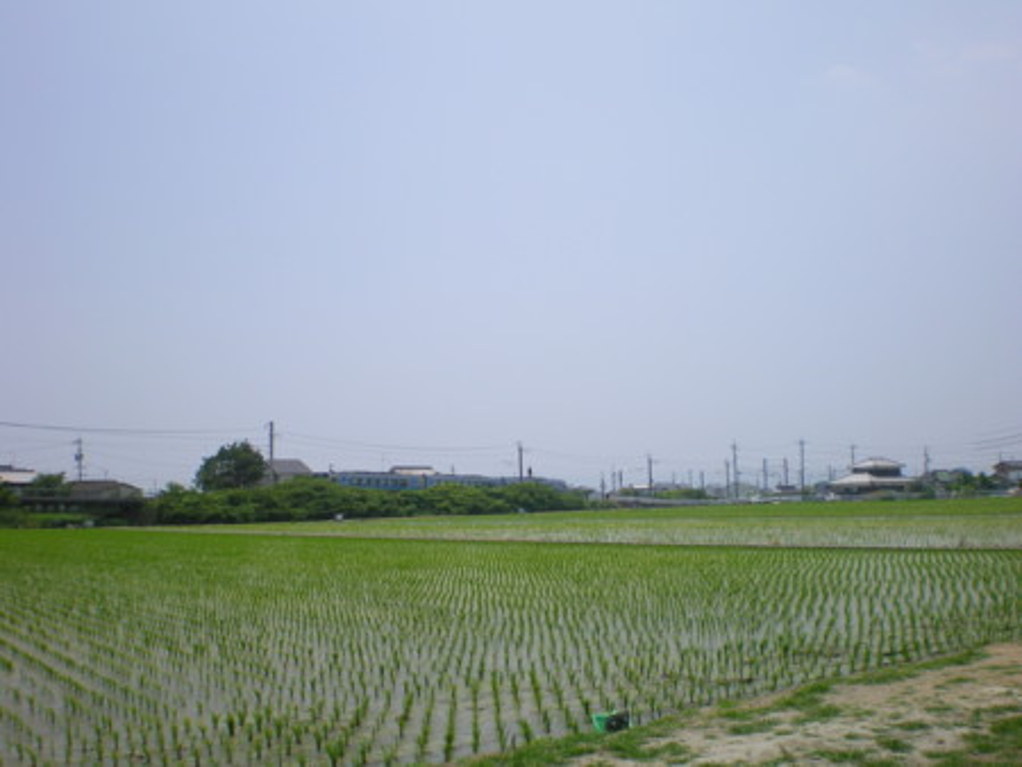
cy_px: 384
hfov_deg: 49.0
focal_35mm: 38
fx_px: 1123
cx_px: 511
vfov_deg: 37.8
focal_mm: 6.3
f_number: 4.6
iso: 64
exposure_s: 1/640
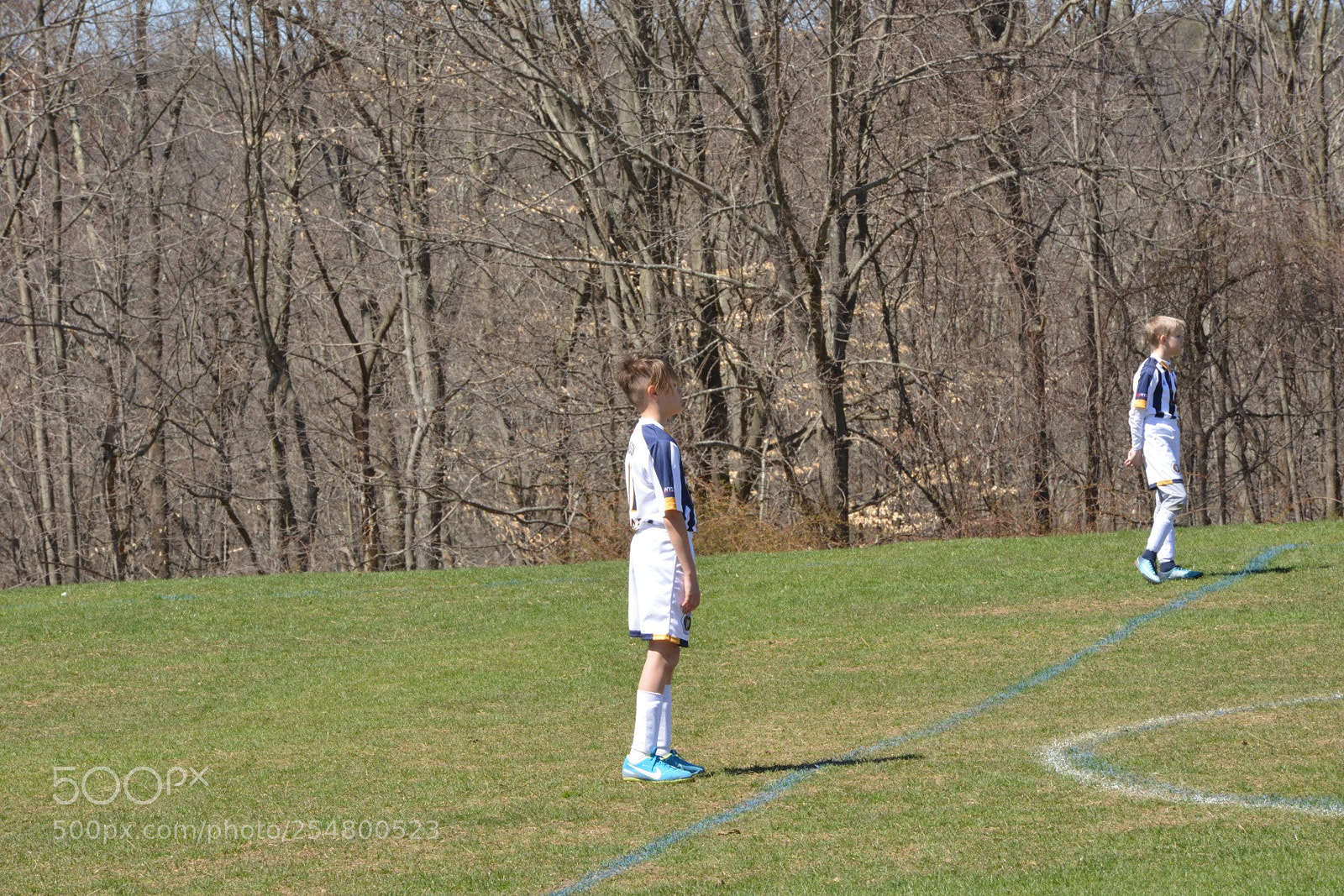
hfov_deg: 10.3
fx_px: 7467
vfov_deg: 6.9
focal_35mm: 200
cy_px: 448
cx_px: 672
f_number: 22
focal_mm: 200
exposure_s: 1/125
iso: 720
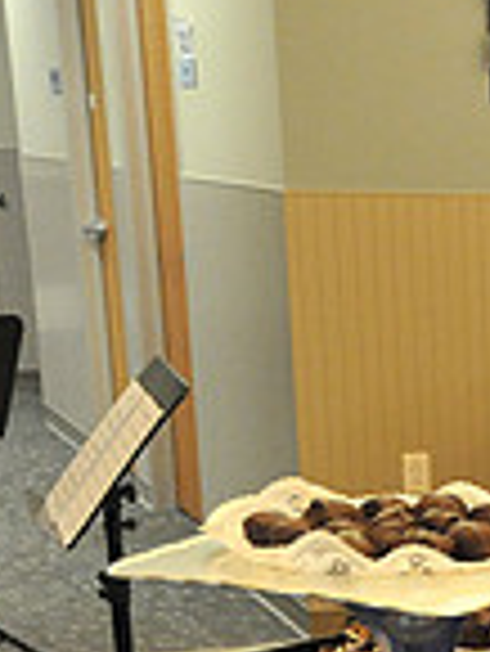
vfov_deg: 15.6
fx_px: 2318
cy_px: 697
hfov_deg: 10.8
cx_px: 1056
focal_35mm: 123
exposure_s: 1/100
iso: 5000
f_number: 5.6
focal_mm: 32
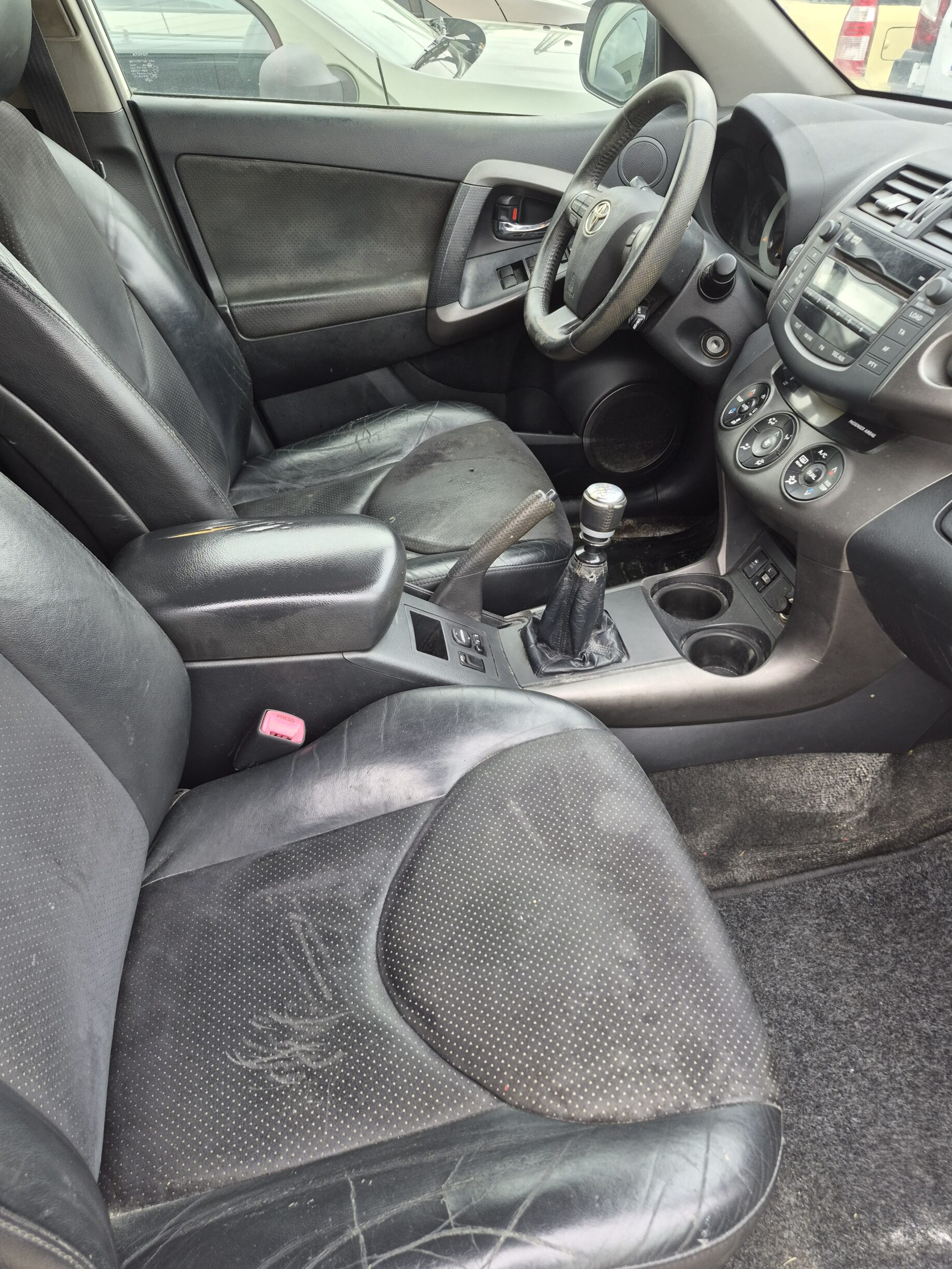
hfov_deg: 56.8
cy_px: 622
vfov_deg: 71.6
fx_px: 880
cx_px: 468
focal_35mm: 24
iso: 50
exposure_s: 1/180
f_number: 1.8
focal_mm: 5.4
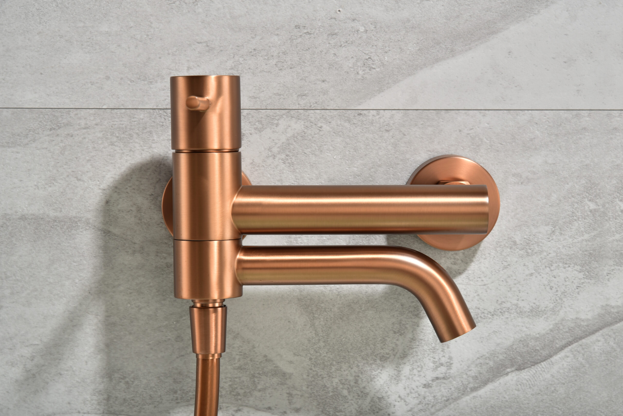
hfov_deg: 17.1
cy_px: 208
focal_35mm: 120
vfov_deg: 11.4
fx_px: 2077
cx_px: 312
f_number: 10
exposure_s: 1/160
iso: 64
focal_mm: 120
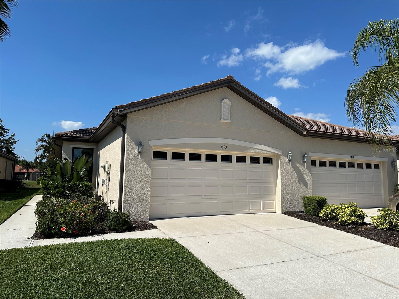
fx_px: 277
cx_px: 200
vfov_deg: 56.8
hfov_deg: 71.6
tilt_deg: +6.1
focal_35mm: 24
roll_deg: -1.2
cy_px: 150
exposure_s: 1/8929
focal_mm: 6.86
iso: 80
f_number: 1.78
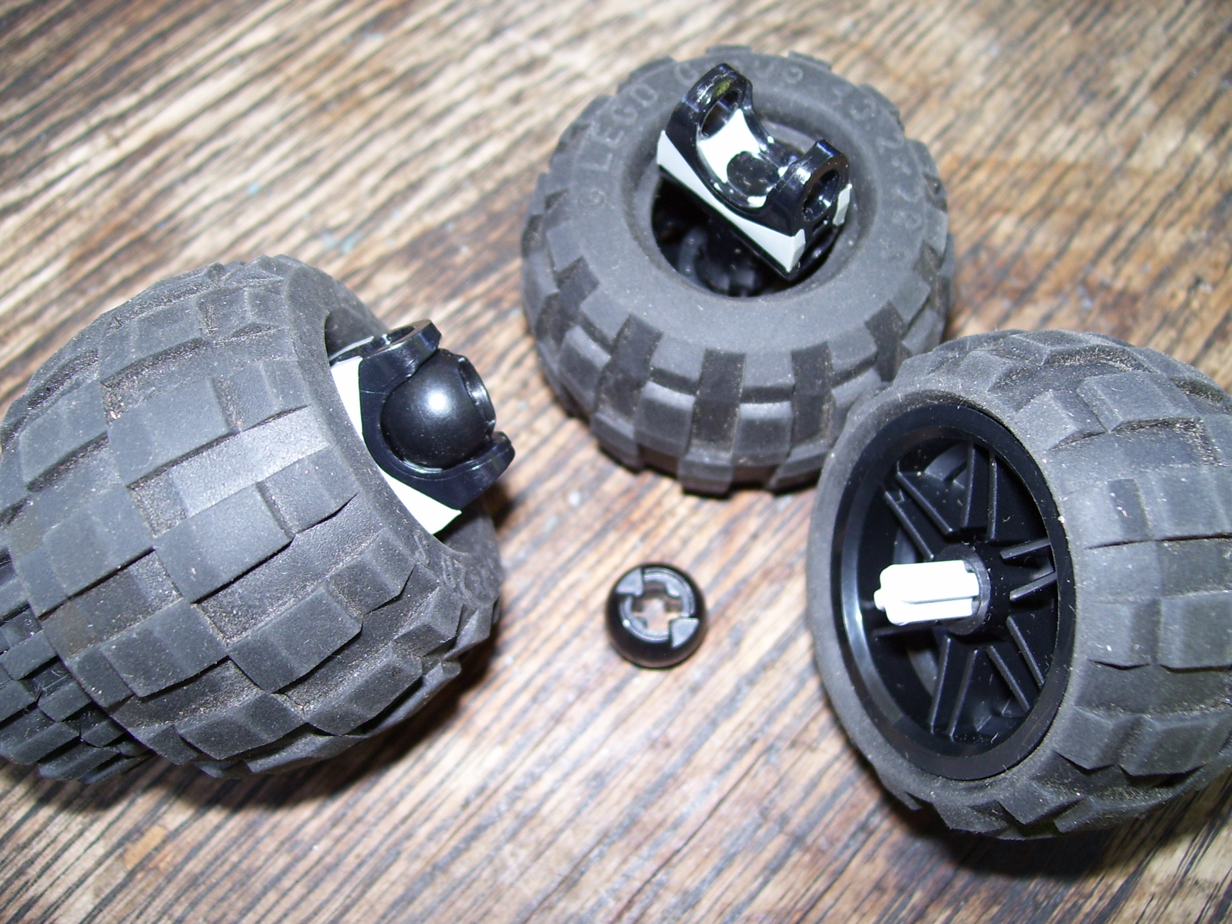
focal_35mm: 36
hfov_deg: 51.4
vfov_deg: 39.7
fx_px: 1281
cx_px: 616
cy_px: 462
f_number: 2.7
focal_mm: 6
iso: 80
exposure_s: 1/60
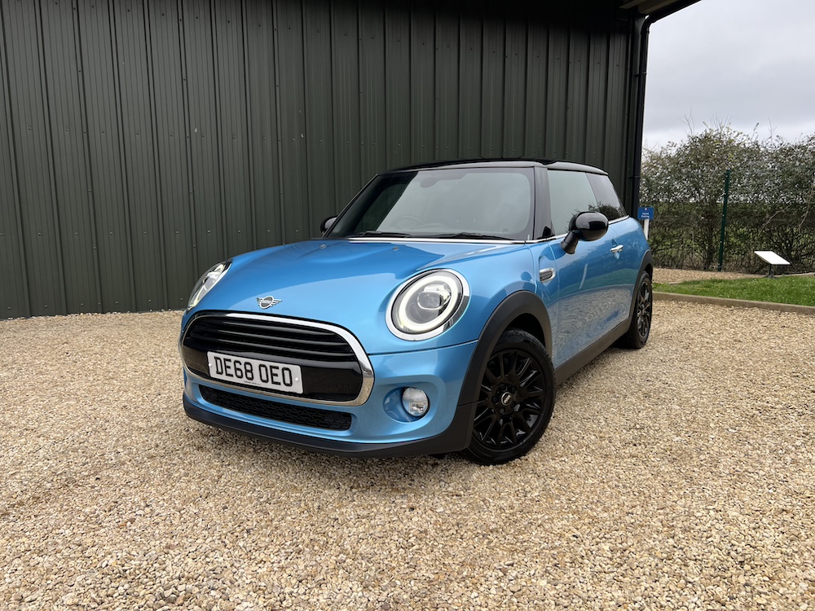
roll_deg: -0.4
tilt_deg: -7.8
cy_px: 306
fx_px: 612
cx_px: 408
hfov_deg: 67.3
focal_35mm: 26
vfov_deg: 53.1
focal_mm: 5.7
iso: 50
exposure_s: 1/581
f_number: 1.5
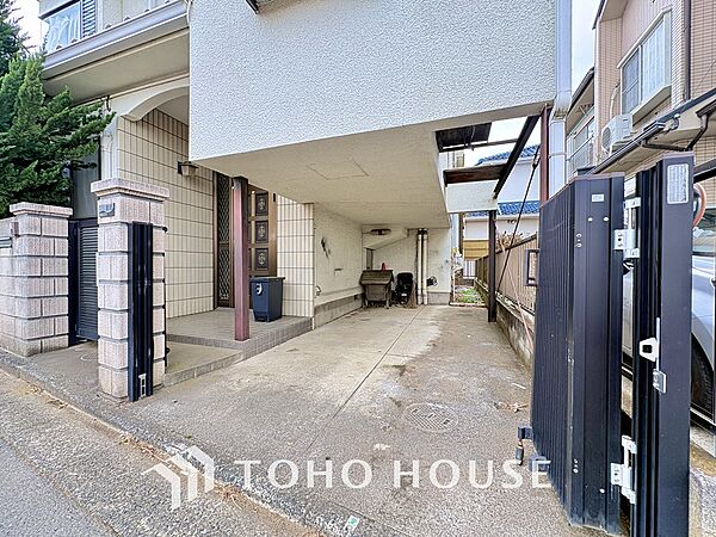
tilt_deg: -1.3
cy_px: 268
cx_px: 358
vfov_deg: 85.7
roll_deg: +0.0
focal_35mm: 14
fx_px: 290
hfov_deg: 102.1
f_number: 2.2
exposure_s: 1/127
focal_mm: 2.22
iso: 64
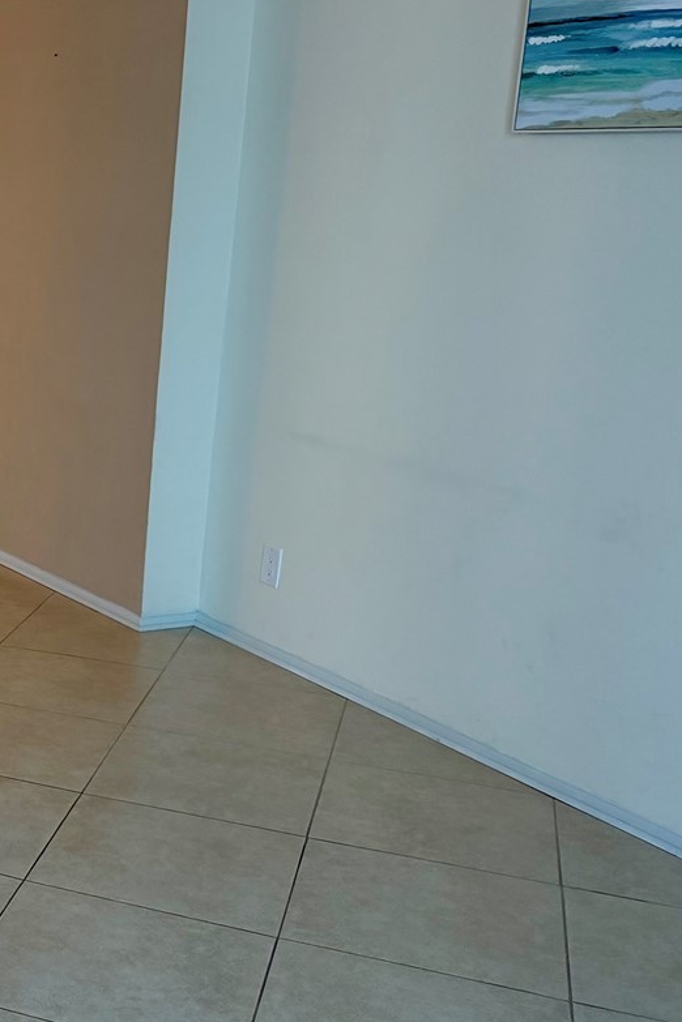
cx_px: -281
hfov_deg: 22.6
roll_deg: -0.9
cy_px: 516
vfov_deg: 38.9
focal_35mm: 51
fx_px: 1449
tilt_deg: -14.3
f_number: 1.78
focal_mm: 6.76
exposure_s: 1/123
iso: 200
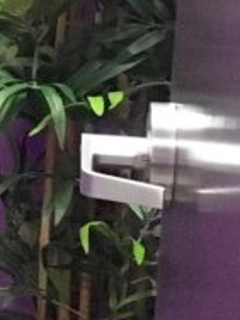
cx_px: -625
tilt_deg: -10.5
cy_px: -2
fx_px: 1997
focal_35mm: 216
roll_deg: +1.1
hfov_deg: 6.0
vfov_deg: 9.1
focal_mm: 4.15
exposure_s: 1/25
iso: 200
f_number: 2.2
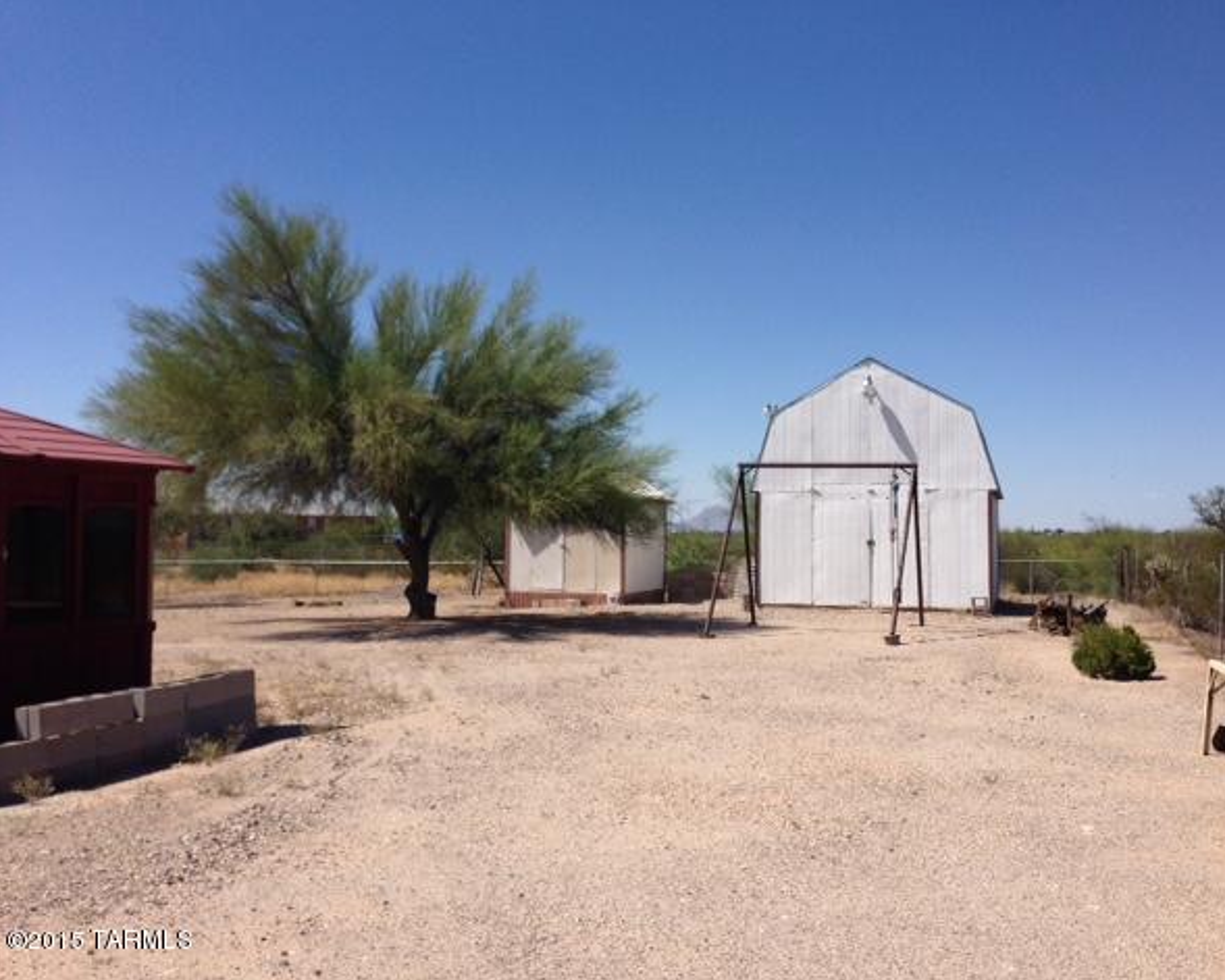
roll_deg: -0.8
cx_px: 661
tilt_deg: +1.9
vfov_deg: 42.2
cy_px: 483
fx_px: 1269
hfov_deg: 51.5
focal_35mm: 35
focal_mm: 4.12
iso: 50
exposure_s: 1/2584
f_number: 2.4
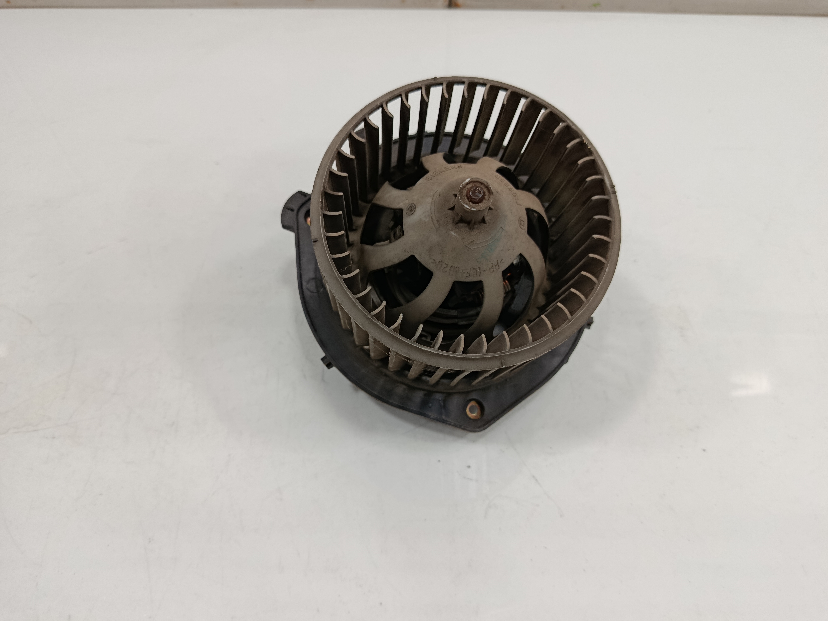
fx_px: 574
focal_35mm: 24
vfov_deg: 56.8
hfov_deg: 71.6
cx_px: 414
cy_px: 310
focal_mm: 5.24
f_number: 1.7
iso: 960
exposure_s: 1/100
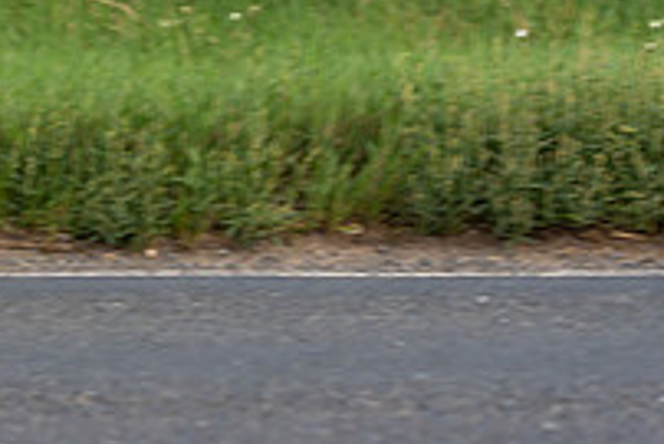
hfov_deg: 9.3
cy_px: -183
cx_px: -273
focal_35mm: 216
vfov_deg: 6.3
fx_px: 3987
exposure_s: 1/640
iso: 160
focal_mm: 73
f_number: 4
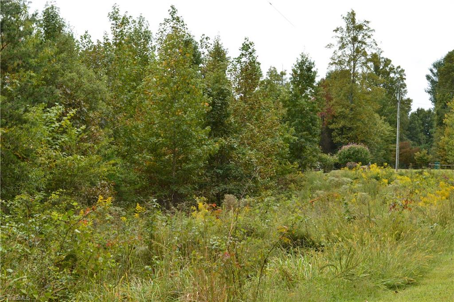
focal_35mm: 82
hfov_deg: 24.6
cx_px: 227
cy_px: 151
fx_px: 1039
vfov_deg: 16.5
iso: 400
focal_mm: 55
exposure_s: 1/400
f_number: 11
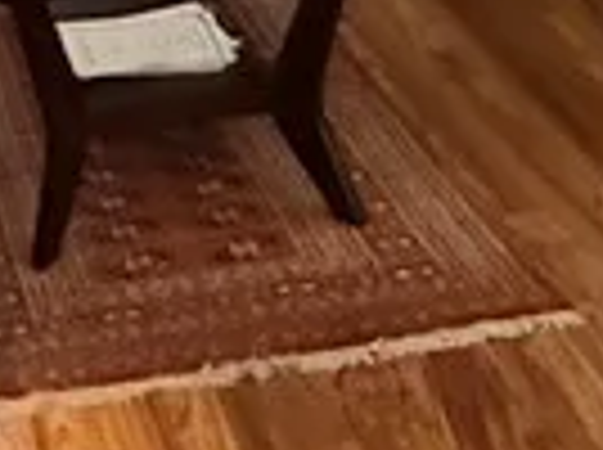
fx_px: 1861
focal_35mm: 107
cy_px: -279
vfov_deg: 12.9
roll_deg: +4.7
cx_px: -36
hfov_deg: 17.8
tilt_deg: -12.1
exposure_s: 1/60
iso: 1250
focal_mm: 2.22
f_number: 2.2
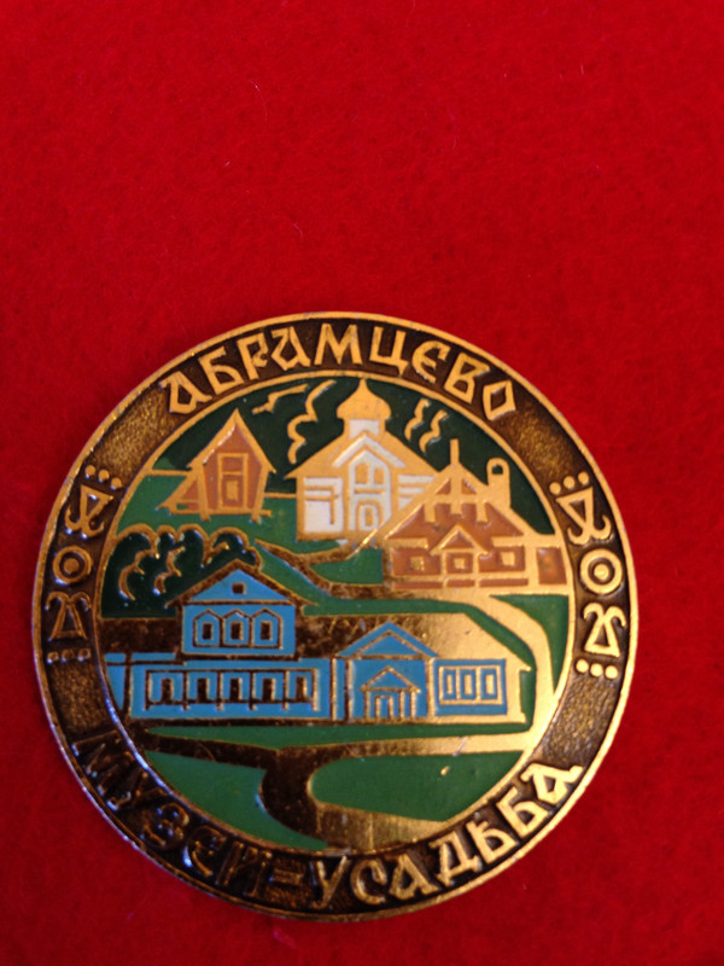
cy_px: 483
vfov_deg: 55.4
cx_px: 362
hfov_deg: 42.9
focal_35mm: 33
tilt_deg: -77.2
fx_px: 920
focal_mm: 4.12
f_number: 2.4
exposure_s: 1/20
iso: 100
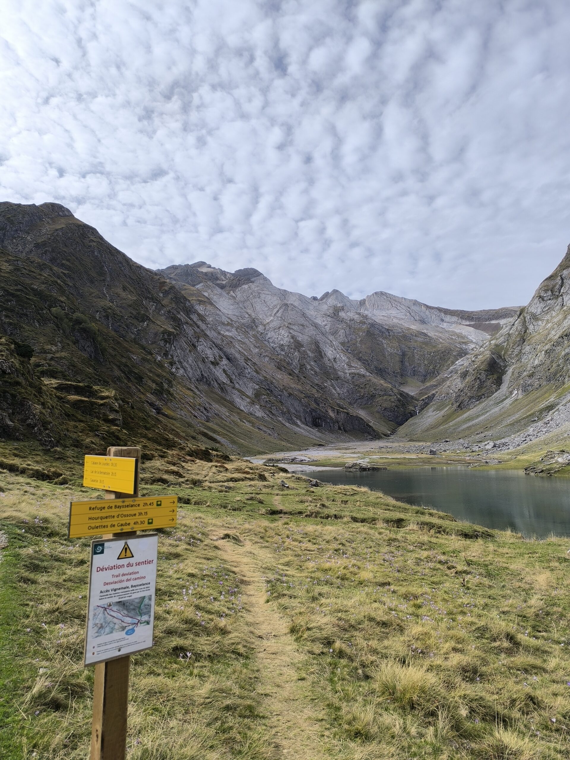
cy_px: 380
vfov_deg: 73.9
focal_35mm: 23
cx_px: 285
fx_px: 505
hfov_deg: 58.9
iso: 50
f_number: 1.65
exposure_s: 1/1522
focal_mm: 6.14
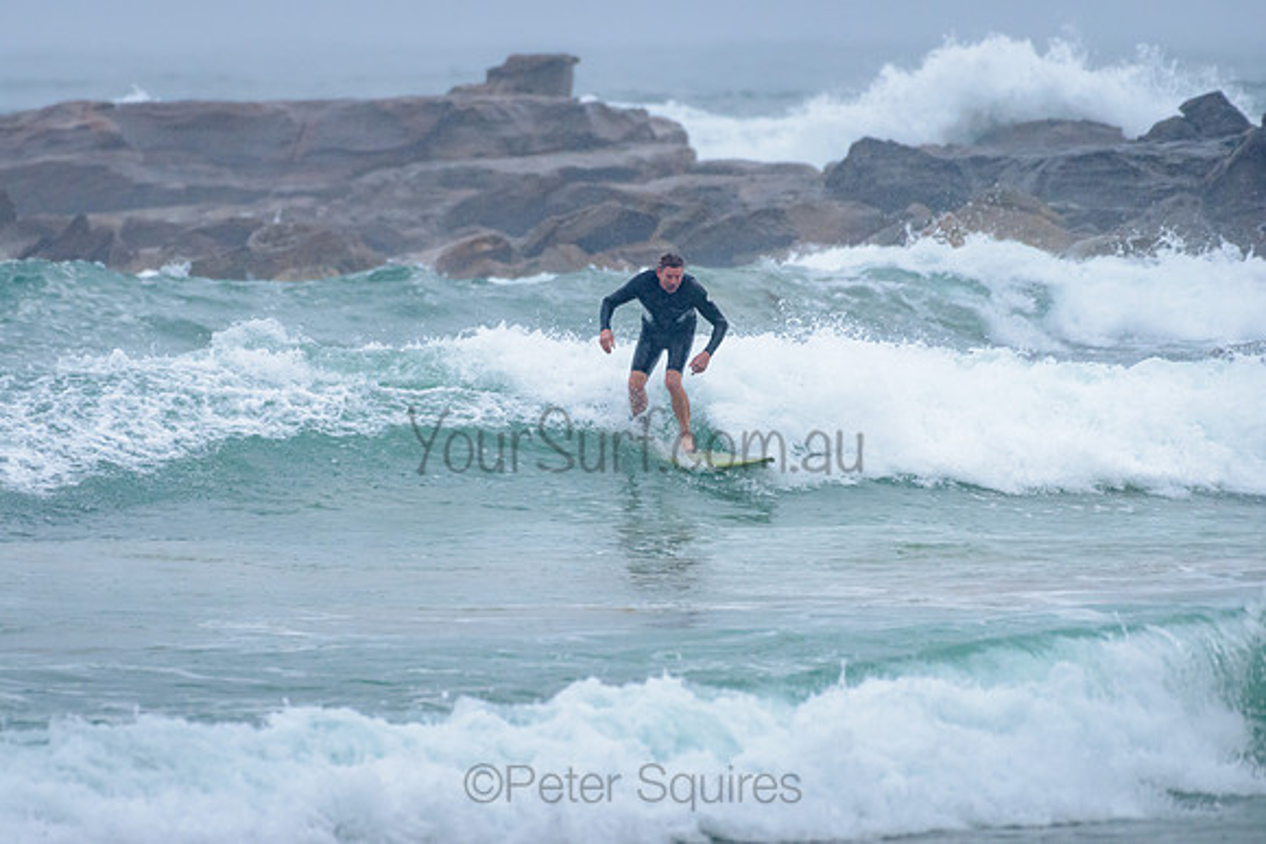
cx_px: 494
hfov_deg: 3.4
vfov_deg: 2.2
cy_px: 421
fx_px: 21571
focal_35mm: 613
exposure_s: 1/1250
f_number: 5.6
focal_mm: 500
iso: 1400
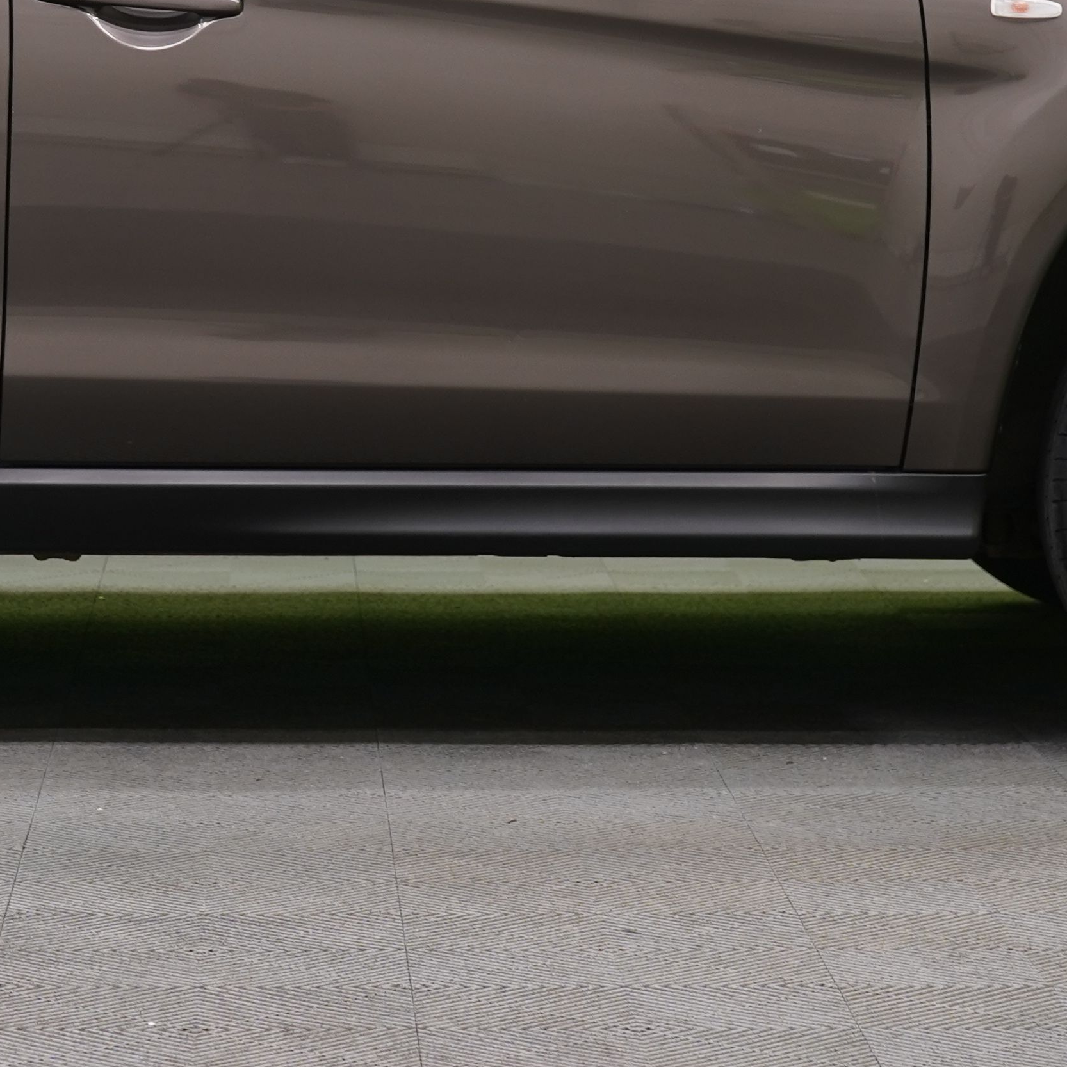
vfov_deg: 11.5
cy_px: 38
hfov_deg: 11.6
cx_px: 265
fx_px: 5231
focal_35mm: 150
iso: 400
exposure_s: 1/25
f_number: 5
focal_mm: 49
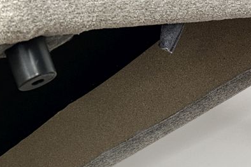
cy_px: 235
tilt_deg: -19.4
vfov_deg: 13.7
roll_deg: +1.0
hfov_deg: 19.8
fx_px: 663
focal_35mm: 95
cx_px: -70
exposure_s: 1/50
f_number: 1.78
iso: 250
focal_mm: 6.86
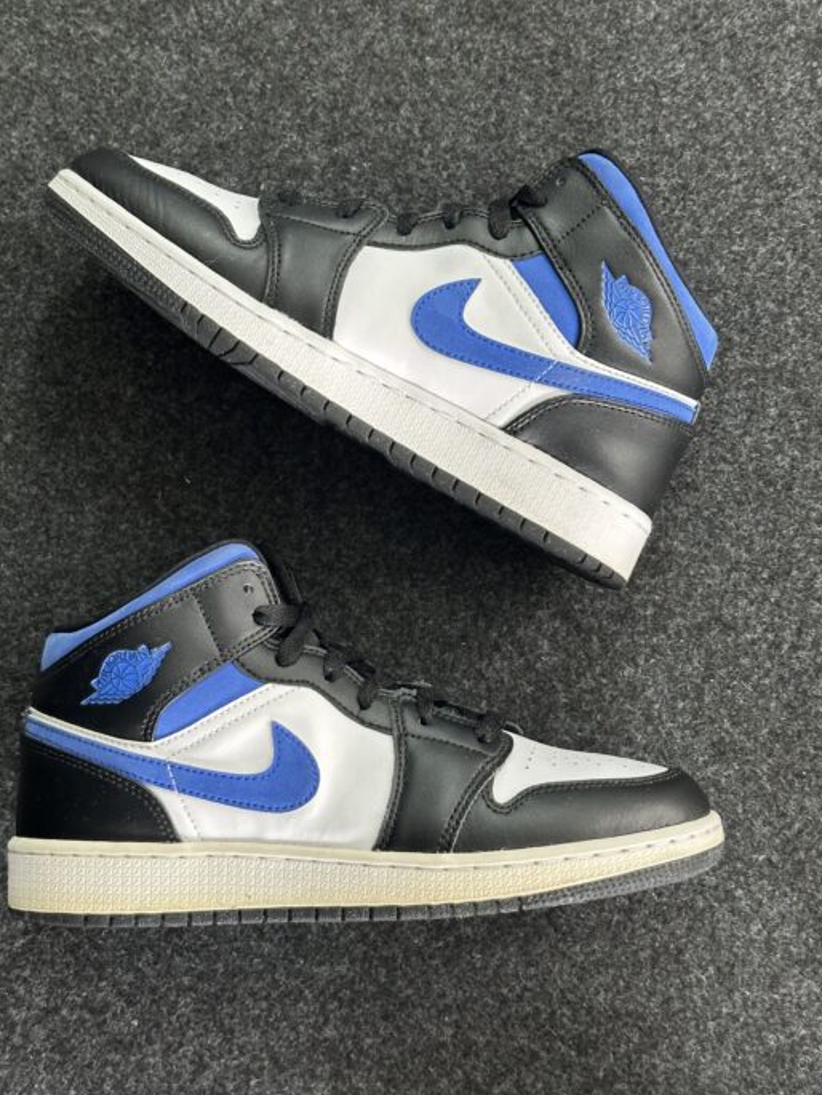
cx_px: 377
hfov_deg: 26.1
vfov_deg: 34.3
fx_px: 1773
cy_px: 538
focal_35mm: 56
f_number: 1.78
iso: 160
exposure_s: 1/53
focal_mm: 6.86
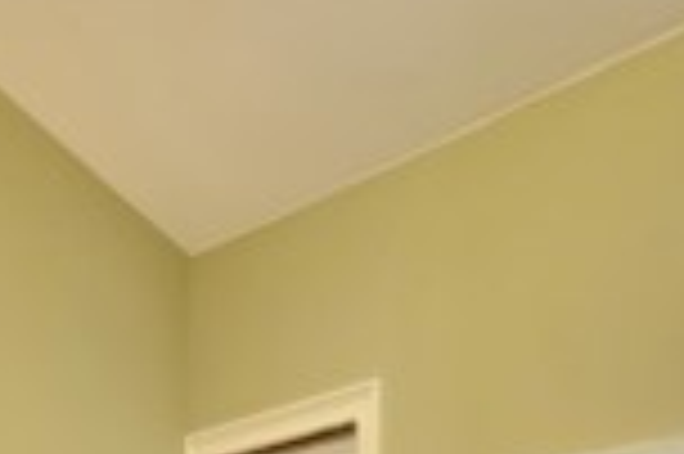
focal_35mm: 63
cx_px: 333
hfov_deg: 31.9
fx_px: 1196
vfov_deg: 17.9
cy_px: 782
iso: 100
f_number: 4
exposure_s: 1/8
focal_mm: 10
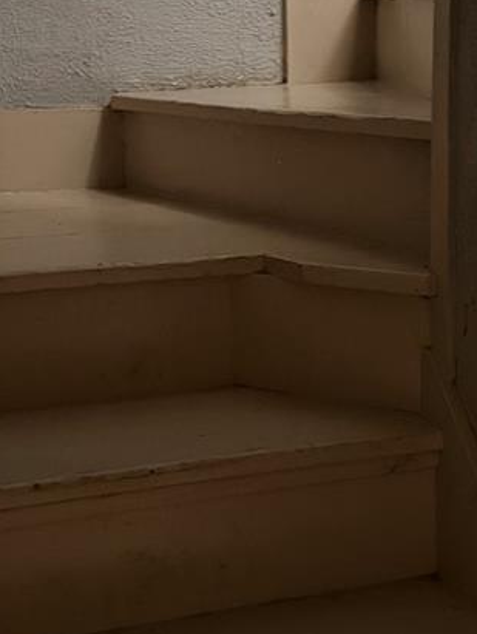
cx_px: 310
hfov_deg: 21.0
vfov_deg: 27.5
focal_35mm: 70
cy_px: 201
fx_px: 1284
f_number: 1.78
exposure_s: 1/30
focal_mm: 6.76
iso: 1000
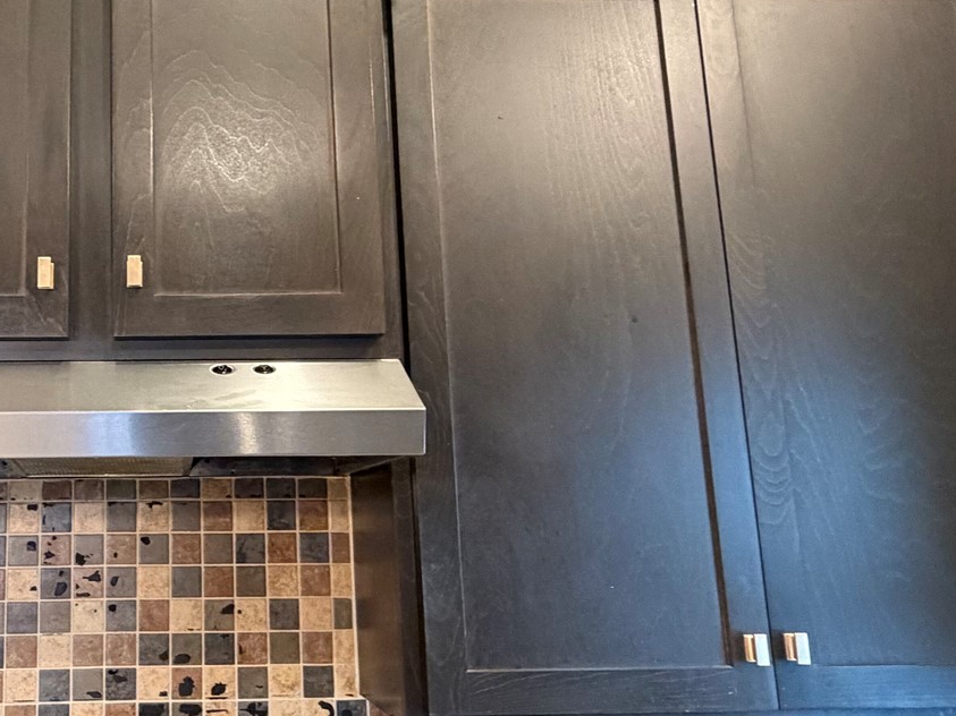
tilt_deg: +10.1
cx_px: 191
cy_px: 364
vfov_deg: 41.8
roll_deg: +0.6
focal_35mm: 34
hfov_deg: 50.7
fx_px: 939
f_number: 2.2
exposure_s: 1/60
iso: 500
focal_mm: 2.22
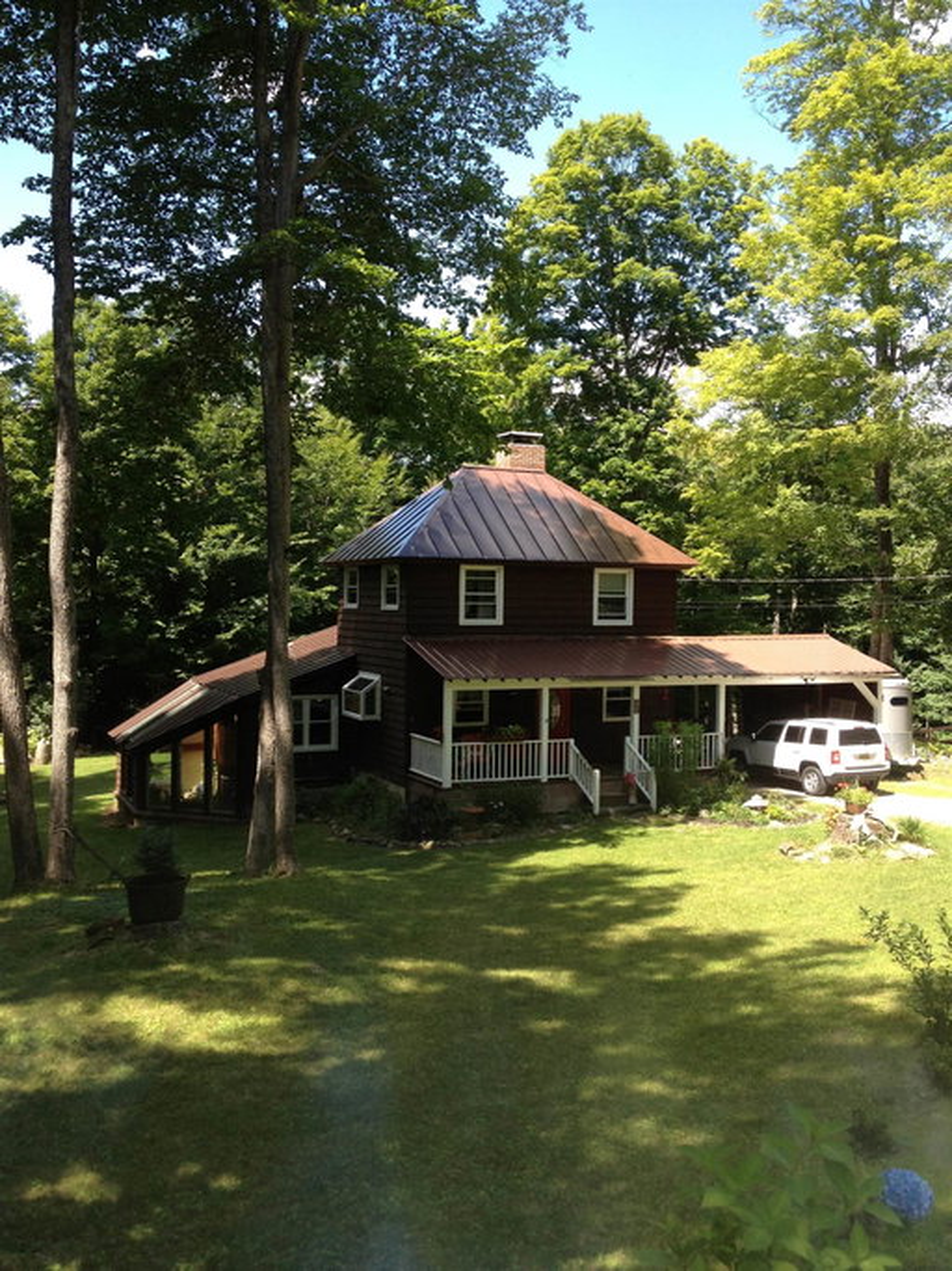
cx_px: 476
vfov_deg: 52.6
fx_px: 1284
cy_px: 636
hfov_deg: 40.7
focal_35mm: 35
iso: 50
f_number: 2.4
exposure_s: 1/375
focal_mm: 4.28
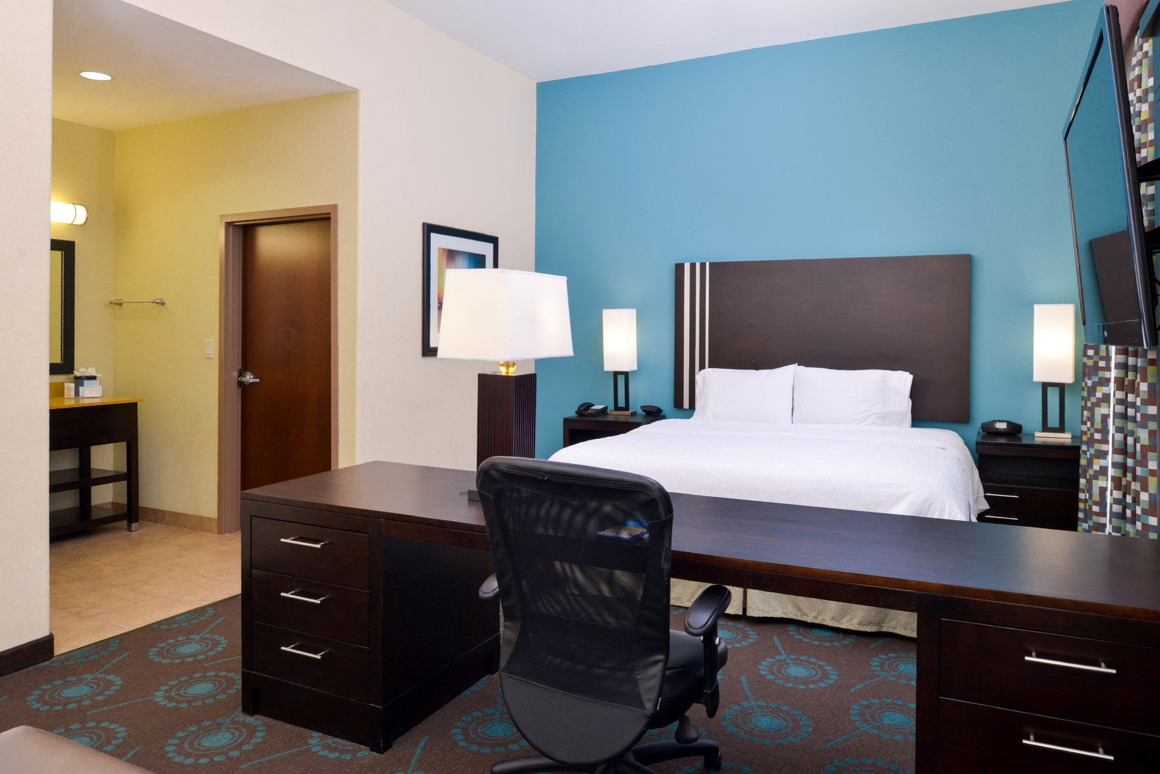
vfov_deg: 53.2
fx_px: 774
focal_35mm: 24
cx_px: 580
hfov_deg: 73.7
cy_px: 387
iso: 640
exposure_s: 1/40
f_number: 9.5
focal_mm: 24
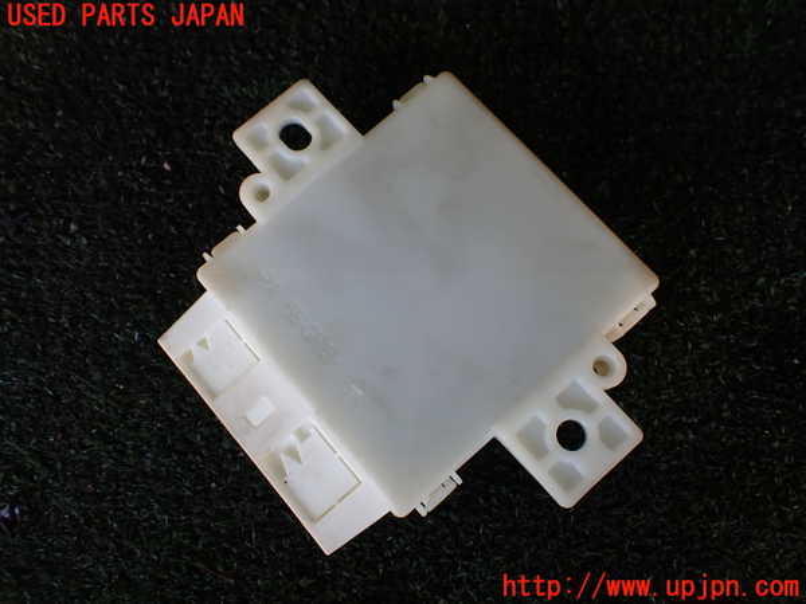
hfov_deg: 60.0
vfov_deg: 46.8
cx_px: 403
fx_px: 699
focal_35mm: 30
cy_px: 302
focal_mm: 5.4
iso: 100
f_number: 3.2
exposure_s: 1/125
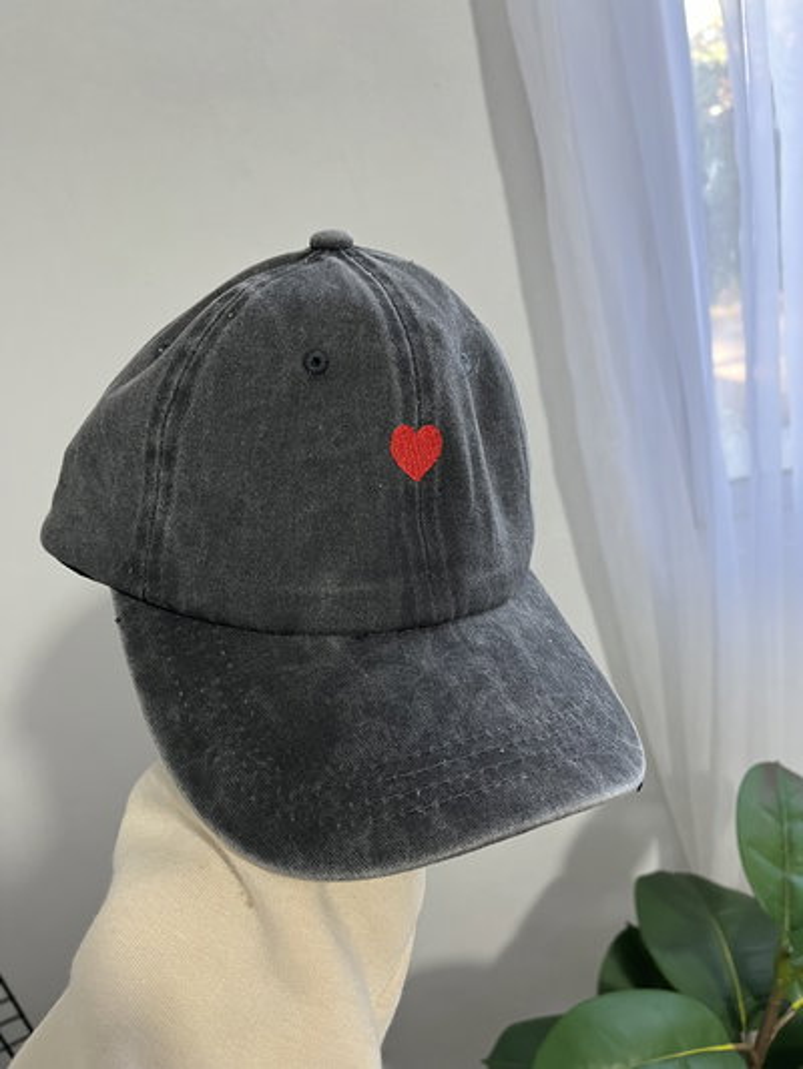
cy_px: 534
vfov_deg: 67.3
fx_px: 804
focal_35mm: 26
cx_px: 402
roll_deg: +14.7
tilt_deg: -25.4
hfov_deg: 53.1
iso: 125
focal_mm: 5.1
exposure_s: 1/91
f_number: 1.6
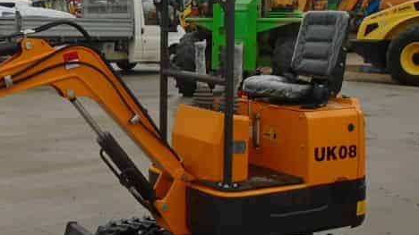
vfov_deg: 19.4
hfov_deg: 33.3
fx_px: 689
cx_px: 113
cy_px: 118
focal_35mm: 62
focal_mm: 4.6
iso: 100
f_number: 3.2
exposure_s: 1/250
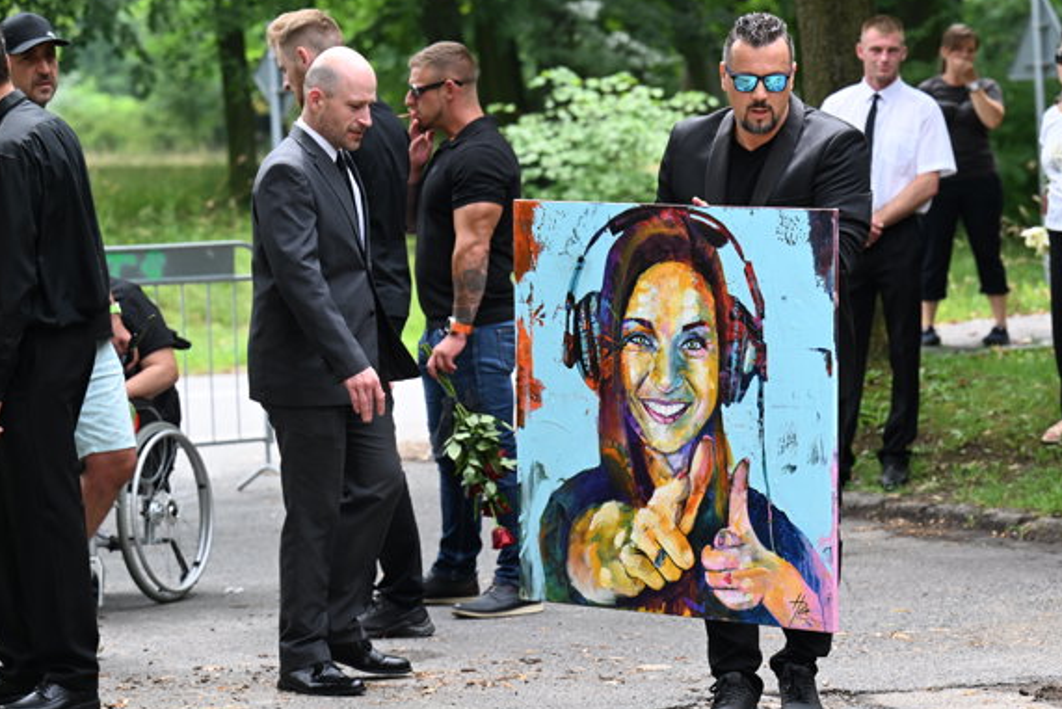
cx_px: 632
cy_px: 385
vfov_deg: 9.1
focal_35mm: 151
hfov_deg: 13.6
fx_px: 4455
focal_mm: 125
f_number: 5
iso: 1000
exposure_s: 1/1250
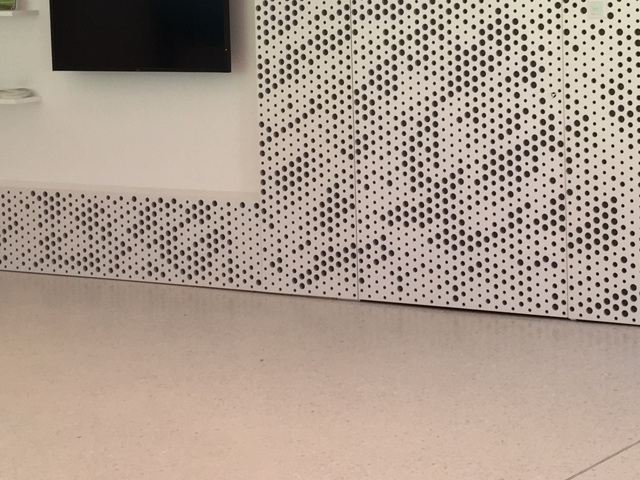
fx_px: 1387
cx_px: 478
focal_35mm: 75
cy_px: 49
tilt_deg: -4.1
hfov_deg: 25.7
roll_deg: +0.6
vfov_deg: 19.3
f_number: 2.2
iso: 32
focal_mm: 4.15
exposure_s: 1/100
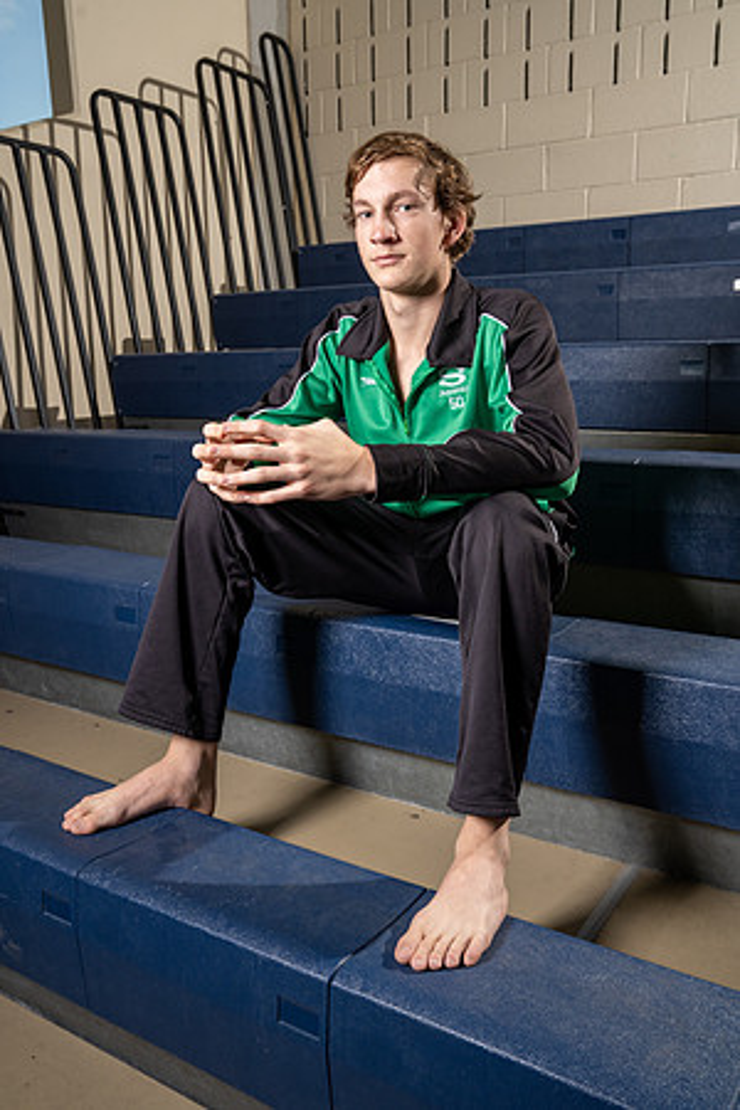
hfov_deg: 43.6
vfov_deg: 61.9
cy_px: 555
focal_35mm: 30
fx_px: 925
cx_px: 370
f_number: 8
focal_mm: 30
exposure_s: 1/250
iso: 800
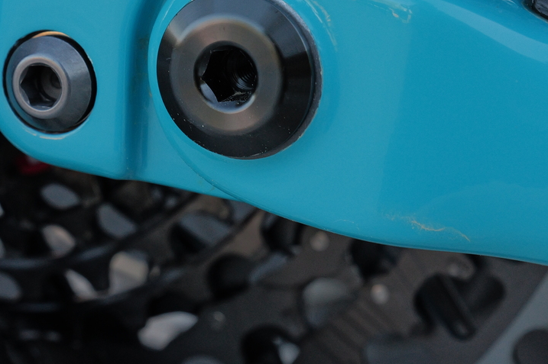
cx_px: 274
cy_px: 26
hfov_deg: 17.1
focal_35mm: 120
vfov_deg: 11.3
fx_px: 1825
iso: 640
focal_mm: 43
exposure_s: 1/80
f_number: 9
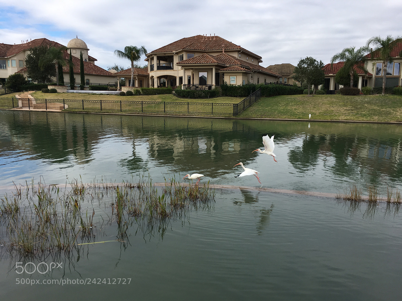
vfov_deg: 48.2
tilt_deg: -6.1
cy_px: 150
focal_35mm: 29
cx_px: 201
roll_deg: -1.5
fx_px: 337
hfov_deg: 61.7
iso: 25
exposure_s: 1/1350
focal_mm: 4.15
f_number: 2.2
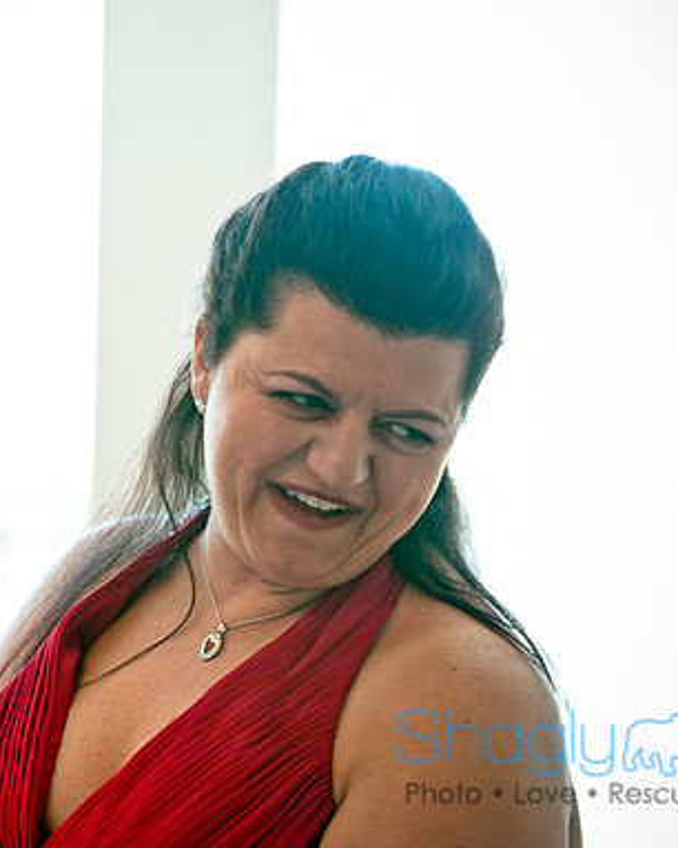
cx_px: 106
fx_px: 5616
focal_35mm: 224
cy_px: 424
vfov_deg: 8.6
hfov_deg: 6.9
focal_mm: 105
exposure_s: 1/100
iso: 400
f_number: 2.8
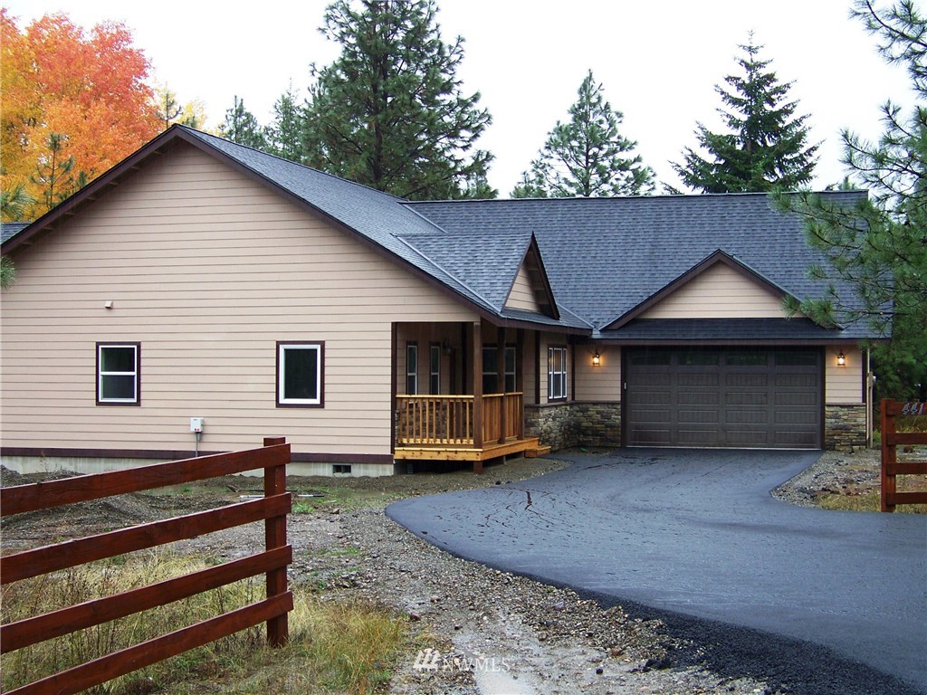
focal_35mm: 55
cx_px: 464
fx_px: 1473
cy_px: 348
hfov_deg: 34.9
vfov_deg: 26.6
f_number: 3.2
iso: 64
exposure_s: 1/60
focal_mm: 9.36
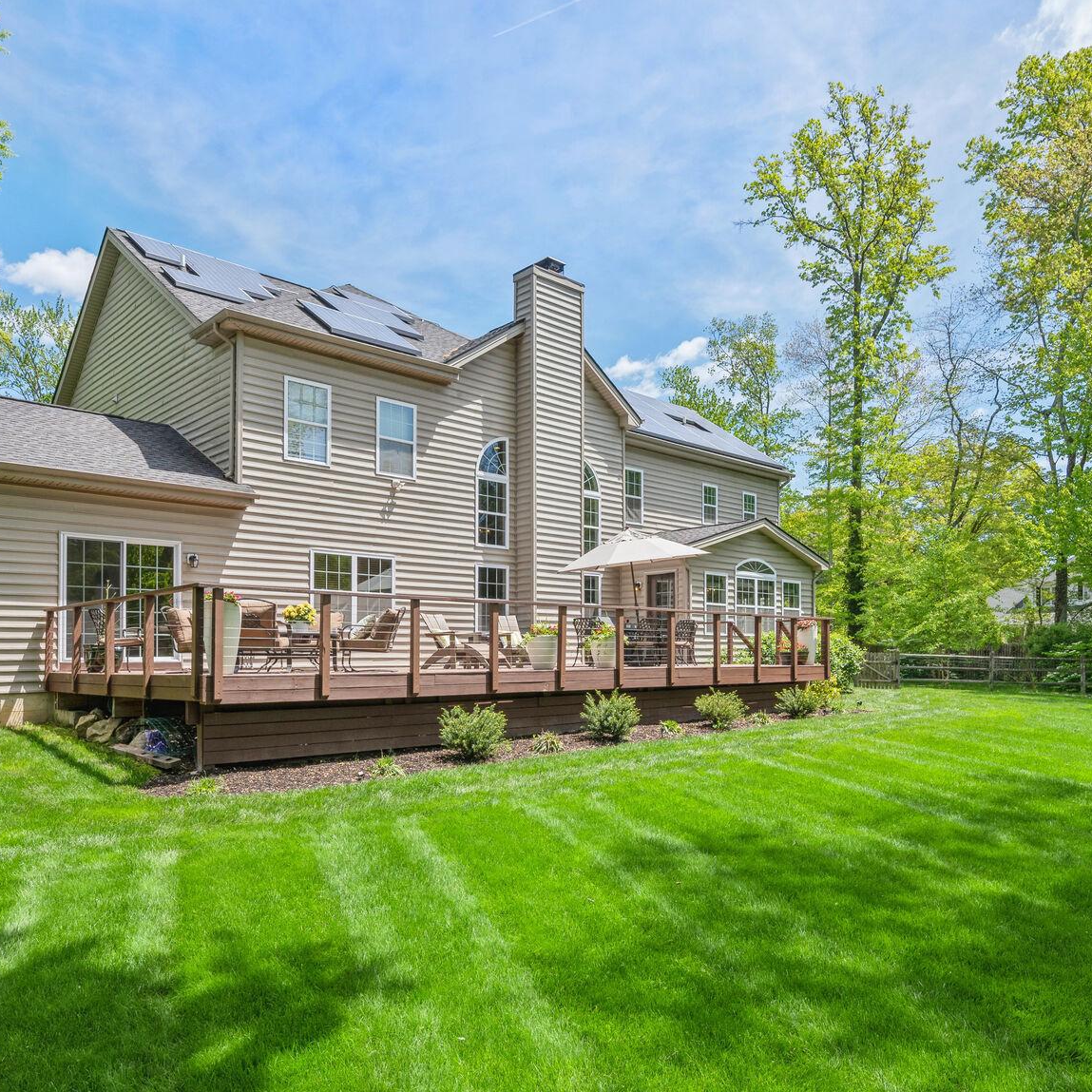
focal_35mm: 23
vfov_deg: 67.3
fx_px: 821
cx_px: 565
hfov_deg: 67.2
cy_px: 546
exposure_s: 1/400
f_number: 8
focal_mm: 18
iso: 200
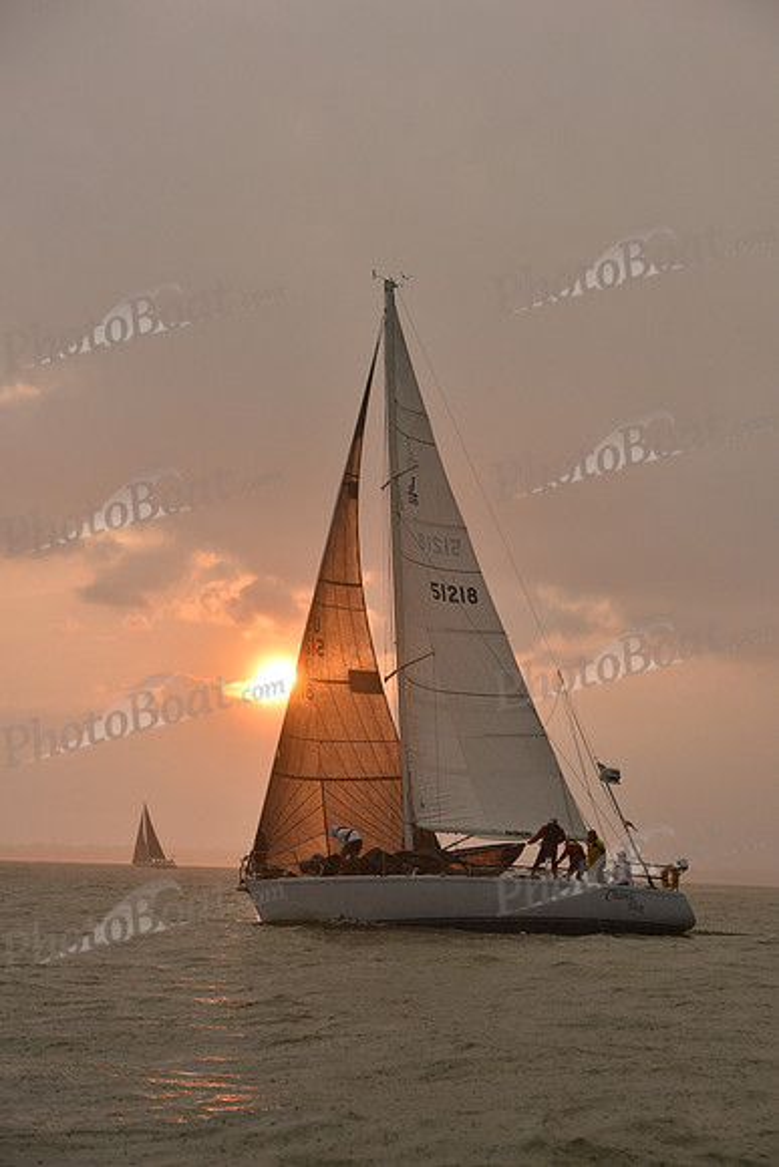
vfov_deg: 20.0
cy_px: 584
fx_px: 3309
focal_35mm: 102
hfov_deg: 13.4
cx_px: 390
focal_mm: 102
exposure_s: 1/500
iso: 400
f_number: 7.1
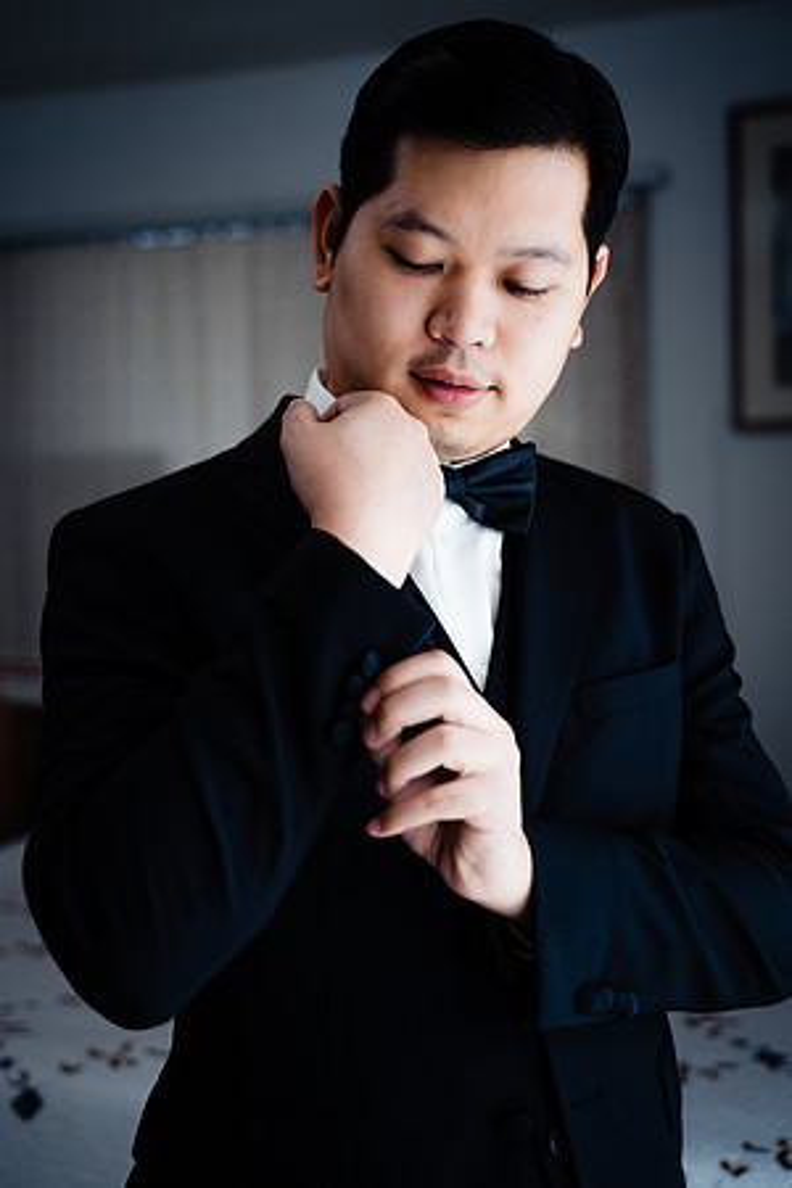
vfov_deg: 41.1
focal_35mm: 48
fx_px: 1584
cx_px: 396
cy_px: 594
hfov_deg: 28.1
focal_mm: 48
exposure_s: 1/320
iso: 250
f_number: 2.8
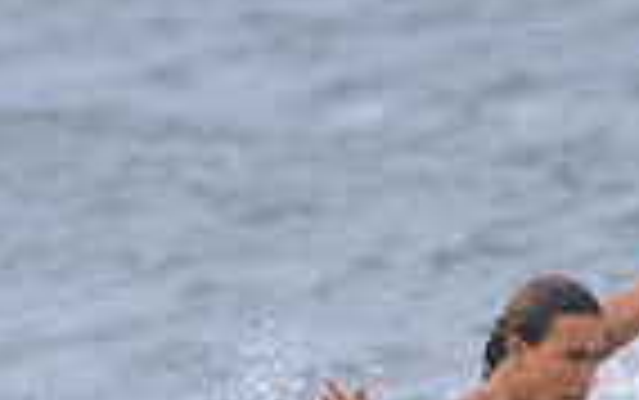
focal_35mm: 3322
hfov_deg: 0.6
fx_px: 57898
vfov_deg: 0.4
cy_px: 672
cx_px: 356
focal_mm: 800
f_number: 11
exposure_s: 1/2000
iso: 2800
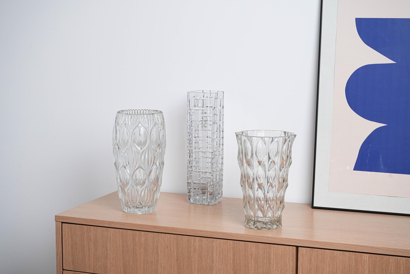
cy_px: 137
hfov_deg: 28.8
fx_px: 797
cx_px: 205
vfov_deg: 19.5
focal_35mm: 70
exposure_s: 1/80
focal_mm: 70
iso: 2500
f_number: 9
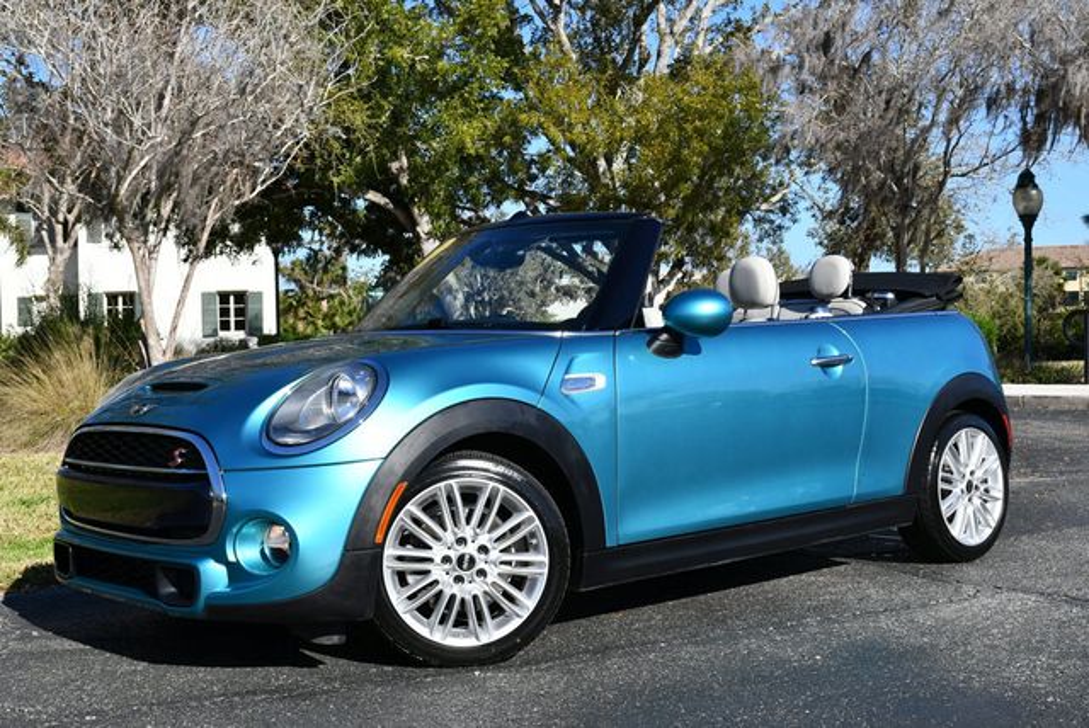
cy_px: 364
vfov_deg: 28.1
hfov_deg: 41.1
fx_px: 1453
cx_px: 544
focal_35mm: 48
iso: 100
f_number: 8
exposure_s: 1/250
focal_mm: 24
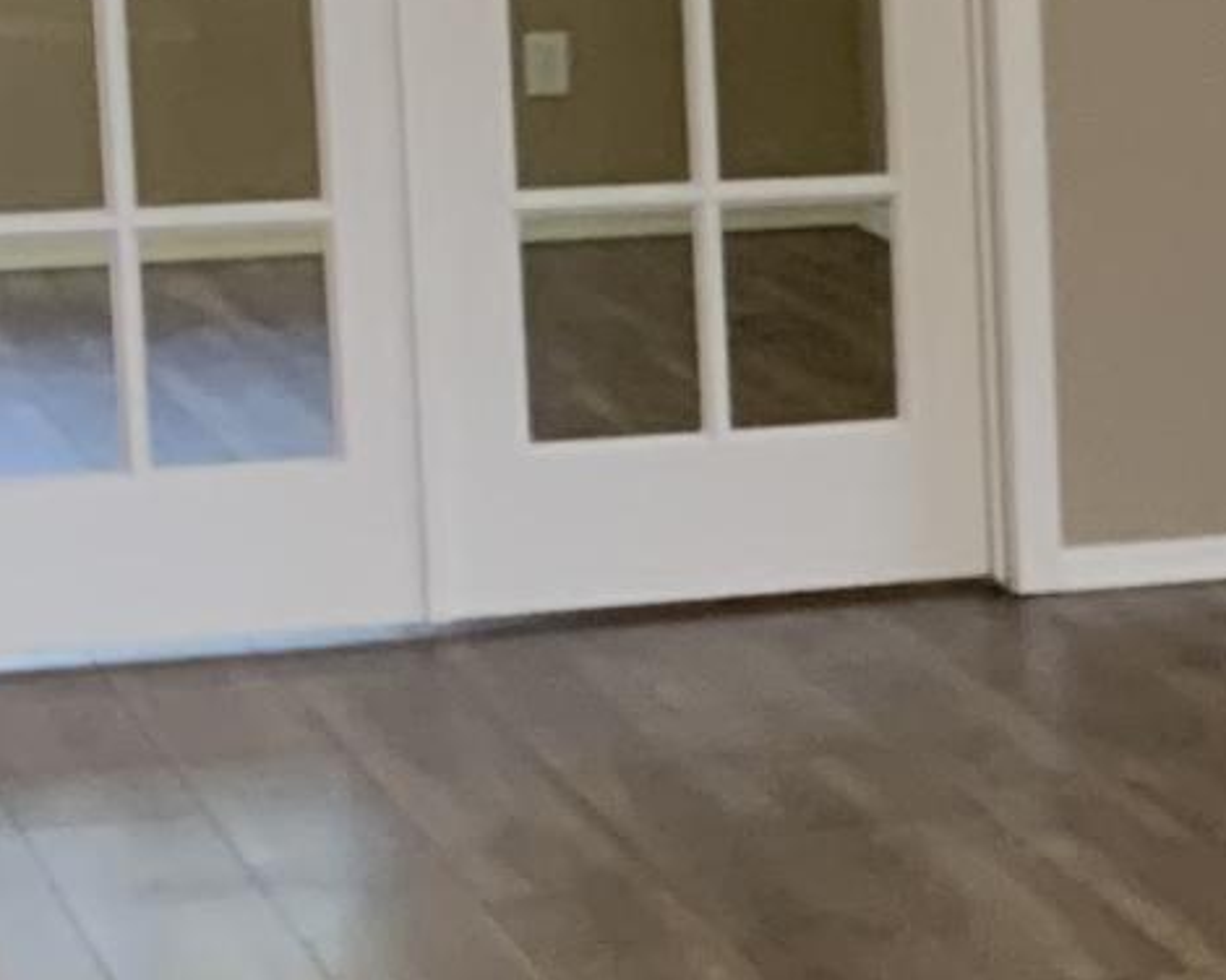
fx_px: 5878
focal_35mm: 162
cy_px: 495
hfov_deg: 10.2
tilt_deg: -10.7
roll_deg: -1.0
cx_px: 3028
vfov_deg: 9.5
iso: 200
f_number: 1.8
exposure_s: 1/60
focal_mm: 4.25
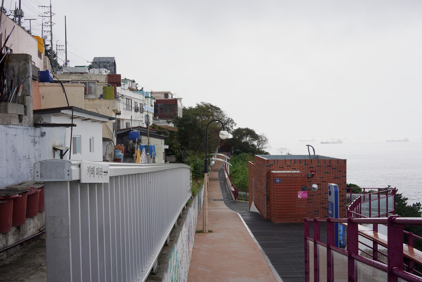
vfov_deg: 37.9
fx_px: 410
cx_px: 211
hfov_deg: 54.4
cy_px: 141
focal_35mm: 35
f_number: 11
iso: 100
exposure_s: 1/80
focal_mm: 35
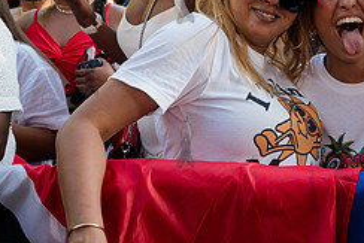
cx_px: 304
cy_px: 60
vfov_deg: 19.6
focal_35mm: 69
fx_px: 698
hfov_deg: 28.4
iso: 400
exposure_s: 1/160
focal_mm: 24
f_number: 3.5
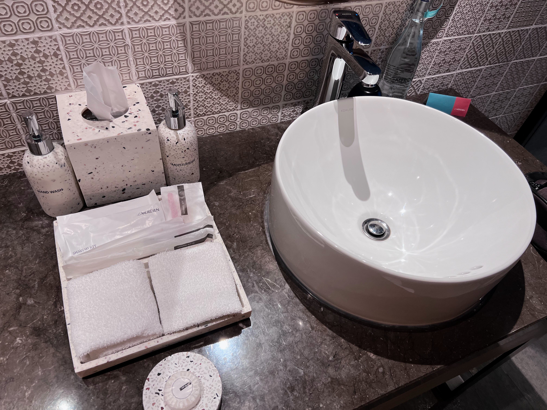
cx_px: 274
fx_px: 411
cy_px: 205
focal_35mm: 26
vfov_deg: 53.1
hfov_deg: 67.3
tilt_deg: -48.7
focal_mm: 5.7
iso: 100
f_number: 1.5
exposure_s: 1/100
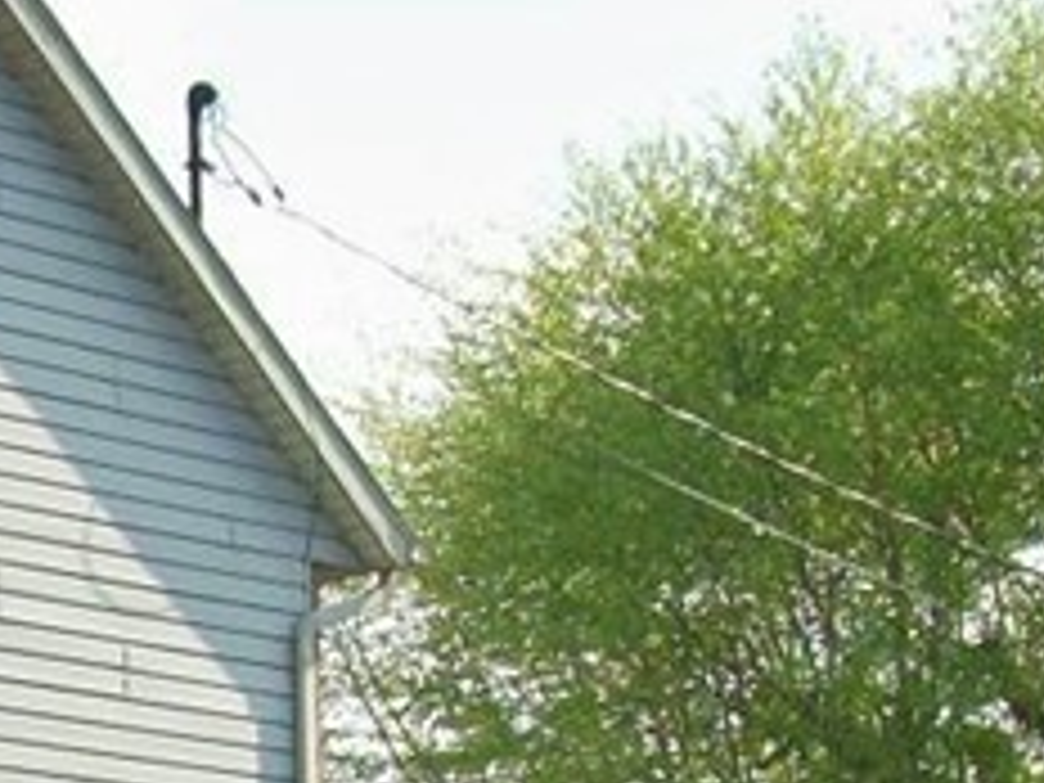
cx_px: -626
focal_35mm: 141
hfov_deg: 13.1
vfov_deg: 9.9
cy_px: 1472
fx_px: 4252
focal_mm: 5.7
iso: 80
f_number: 8.8
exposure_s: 1/125
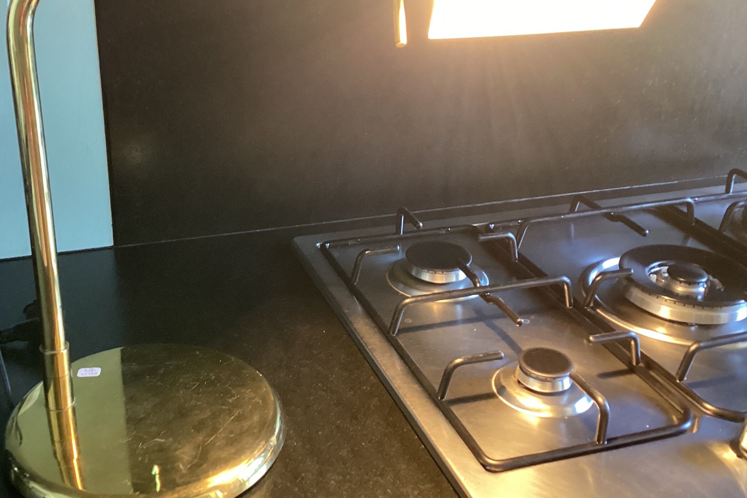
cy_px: 205
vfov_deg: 30.5
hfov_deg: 44.4
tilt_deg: -23.0
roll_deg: -0.6
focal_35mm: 44
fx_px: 913
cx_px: 323
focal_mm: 3.3
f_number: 2.4
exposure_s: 1/33
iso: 320
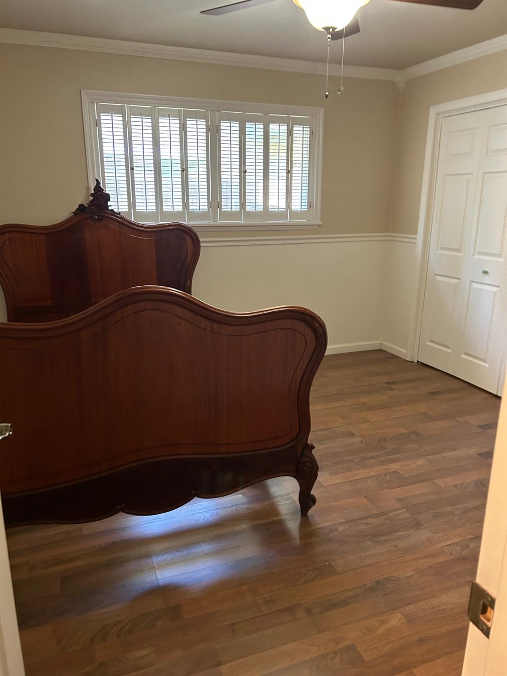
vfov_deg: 67.3
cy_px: 338
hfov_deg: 53.1
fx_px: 508
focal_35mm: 26
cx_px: 254
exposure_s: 1/40
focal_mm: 5.7
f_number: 1.5
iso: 400
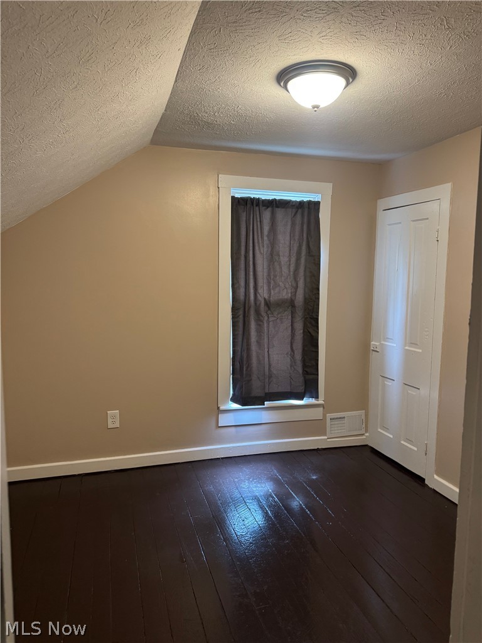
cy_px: 322
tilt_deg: -6.0
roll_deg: +0.7
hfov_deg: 56.8
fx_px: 446
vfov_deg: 71.6
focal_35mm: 24
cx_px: 241
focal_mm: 6.76
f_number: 1.78
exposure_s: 1/60
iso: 320
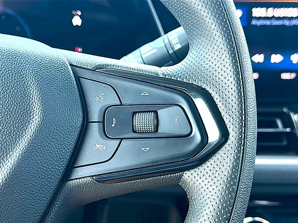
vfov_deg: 33.6
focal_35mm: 43
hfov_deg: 43.9
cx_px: 149
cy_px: 112
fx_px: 370
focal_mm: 6.86
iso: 50
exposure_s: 1/48
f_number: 1.78
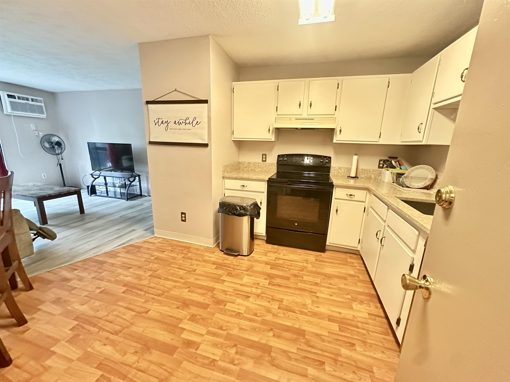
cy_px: 191
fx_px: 206
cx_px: 255
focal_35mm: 14
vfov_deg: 85.7
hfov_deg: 102.1
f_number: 2.2
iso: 1000
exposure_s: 1/60
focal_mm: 2.22
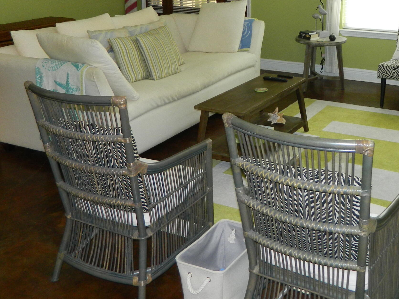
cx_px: 278
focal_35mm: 45
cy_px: 61
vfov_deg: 31.4
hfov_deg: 41.3
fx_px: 519
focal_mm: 4.5
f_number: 3.1
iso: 140
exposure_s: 1/30
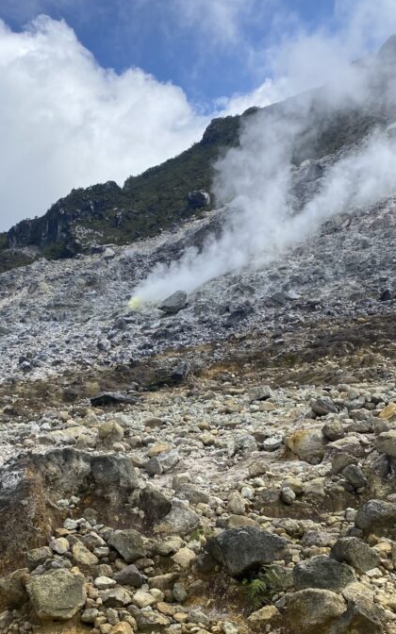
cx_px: 105
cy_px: 397
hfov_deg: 30.1
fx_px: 725
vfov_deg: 46.8
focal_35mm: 42
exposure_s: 1/2625
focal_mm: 4.25
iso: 32
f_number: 1.8
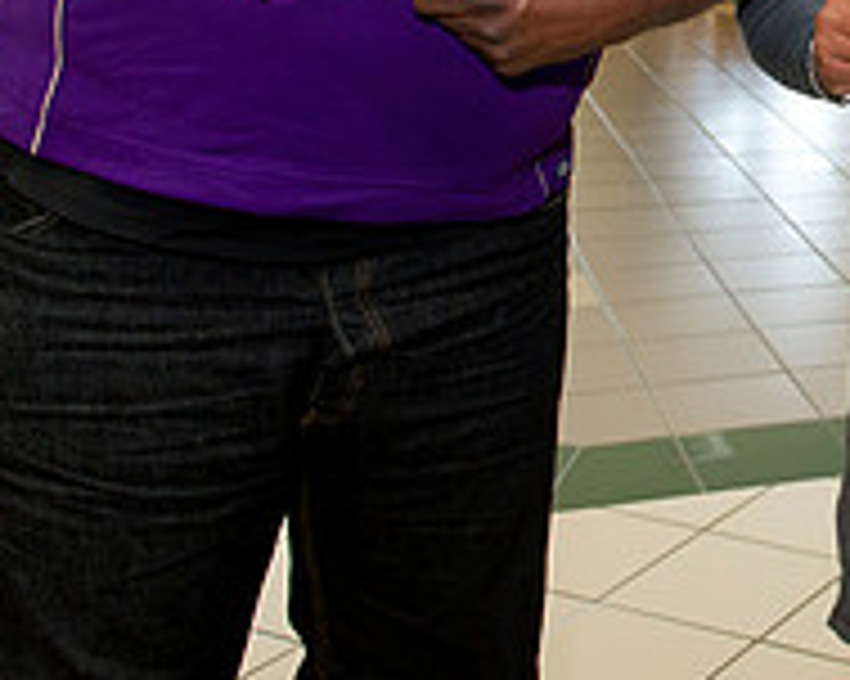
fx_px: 1886
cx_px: 1165
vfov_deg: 19.6
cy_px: -63
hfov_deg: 22.2
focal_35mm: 75
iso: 1250
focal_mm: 26
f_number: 5.6
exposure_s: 1/250
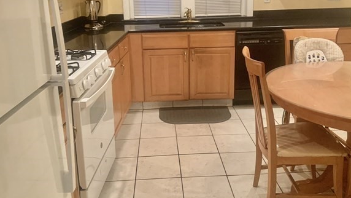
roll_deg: +0.9
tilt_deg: -11.8
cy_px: 65
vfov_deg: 31.0
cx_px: 176
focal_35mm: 38
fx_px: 354
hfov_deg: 52.8
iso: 320
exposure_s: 1/60
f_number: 1.8
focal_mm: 4.25
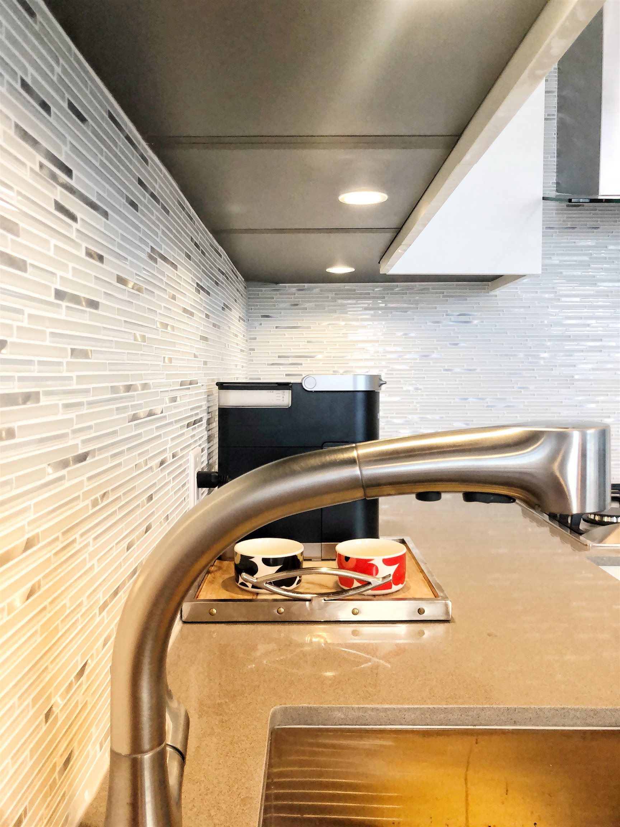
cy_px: 414
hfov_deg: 49.7
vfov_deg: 63.4
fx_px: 669
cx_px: 310
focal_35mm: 28
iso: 100
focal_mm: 4
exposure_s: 1/120
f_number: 1.8
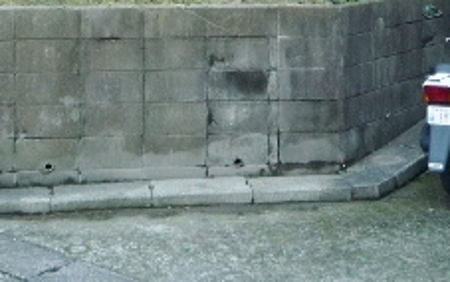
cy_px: -115
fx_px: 859
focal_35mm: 70
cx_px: 169
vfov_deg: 17.2
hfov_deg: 29.3
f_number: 2.8
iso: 100
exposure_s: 1/60
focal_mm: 4.4
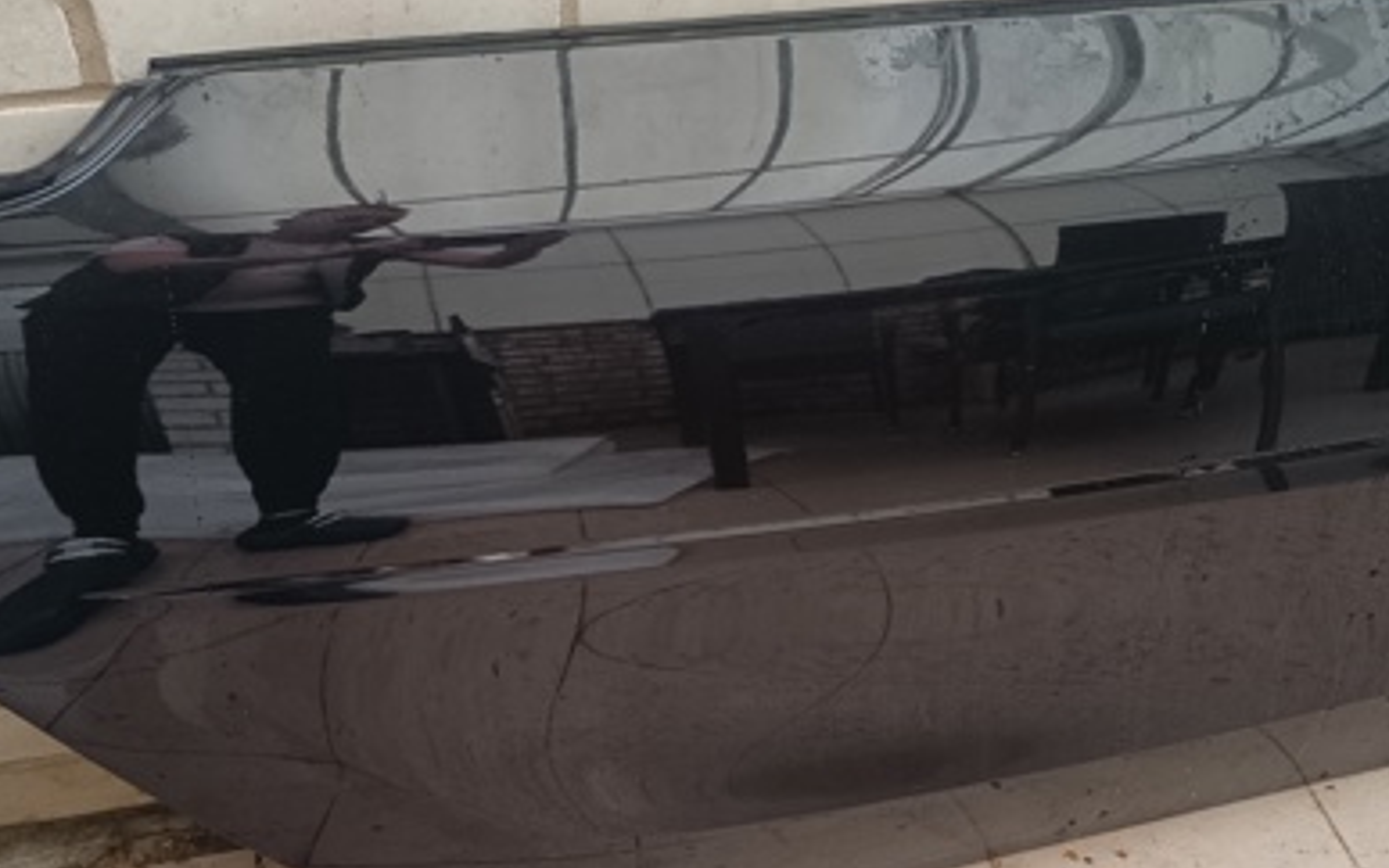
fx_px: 1590
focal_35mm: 42
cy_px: 594
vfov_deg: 30.3
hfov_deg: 47.2
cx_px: 714
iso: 712
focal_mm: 6.14
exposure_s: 1/50
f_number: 1.65
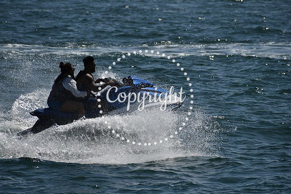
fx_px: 3274
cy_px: 97
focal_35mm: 405
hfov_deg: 5.1
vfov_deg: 3.4
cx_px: 146
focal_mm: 270
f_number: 8
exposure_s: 1/2000
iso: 200
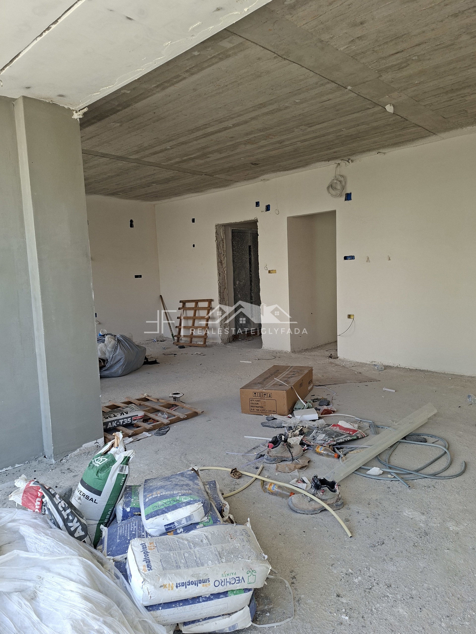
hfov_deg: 58.9
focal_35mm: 23
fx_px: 422
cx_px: 238
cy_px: 317
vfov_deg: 73.9
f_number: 1.8
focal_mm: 5.54
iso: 50
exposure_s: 1/139
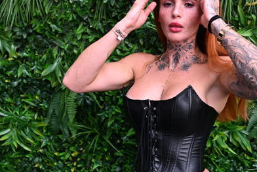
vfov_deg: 26.1
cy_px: 100
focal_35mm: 52
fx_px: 371
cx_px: 176
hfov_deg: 37.7
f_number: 4
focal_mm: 29.5
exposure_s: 1/1250
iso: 1000
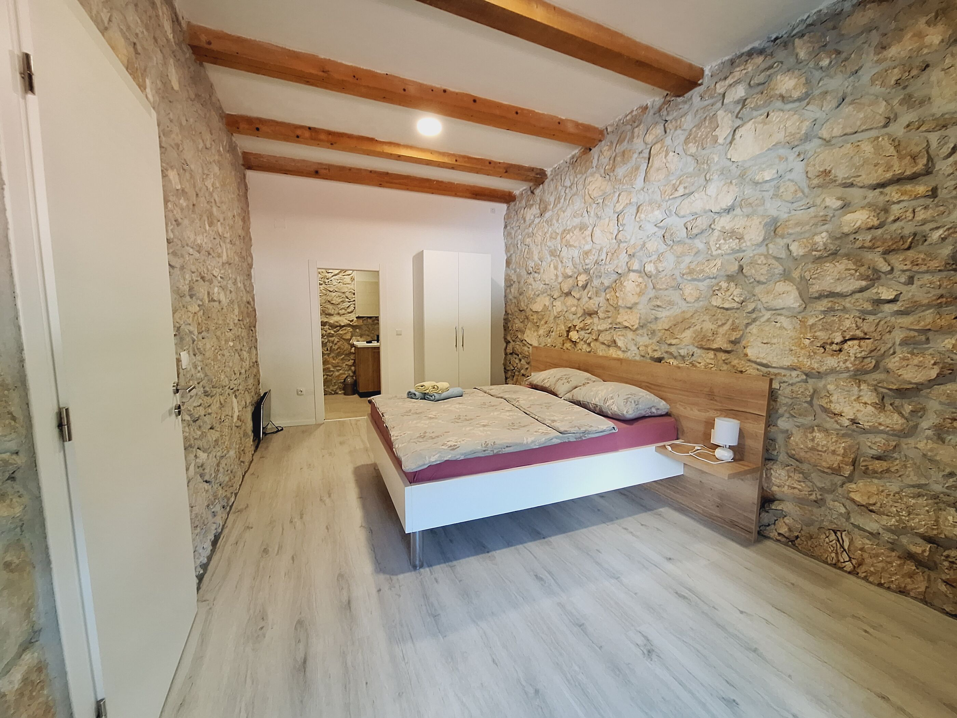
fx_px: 359
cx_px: 478
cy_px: 359
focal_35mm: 13
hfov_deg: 106.2
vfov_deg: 89.9
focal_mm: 1.74
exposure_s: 1/33
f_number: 2.2
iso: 200
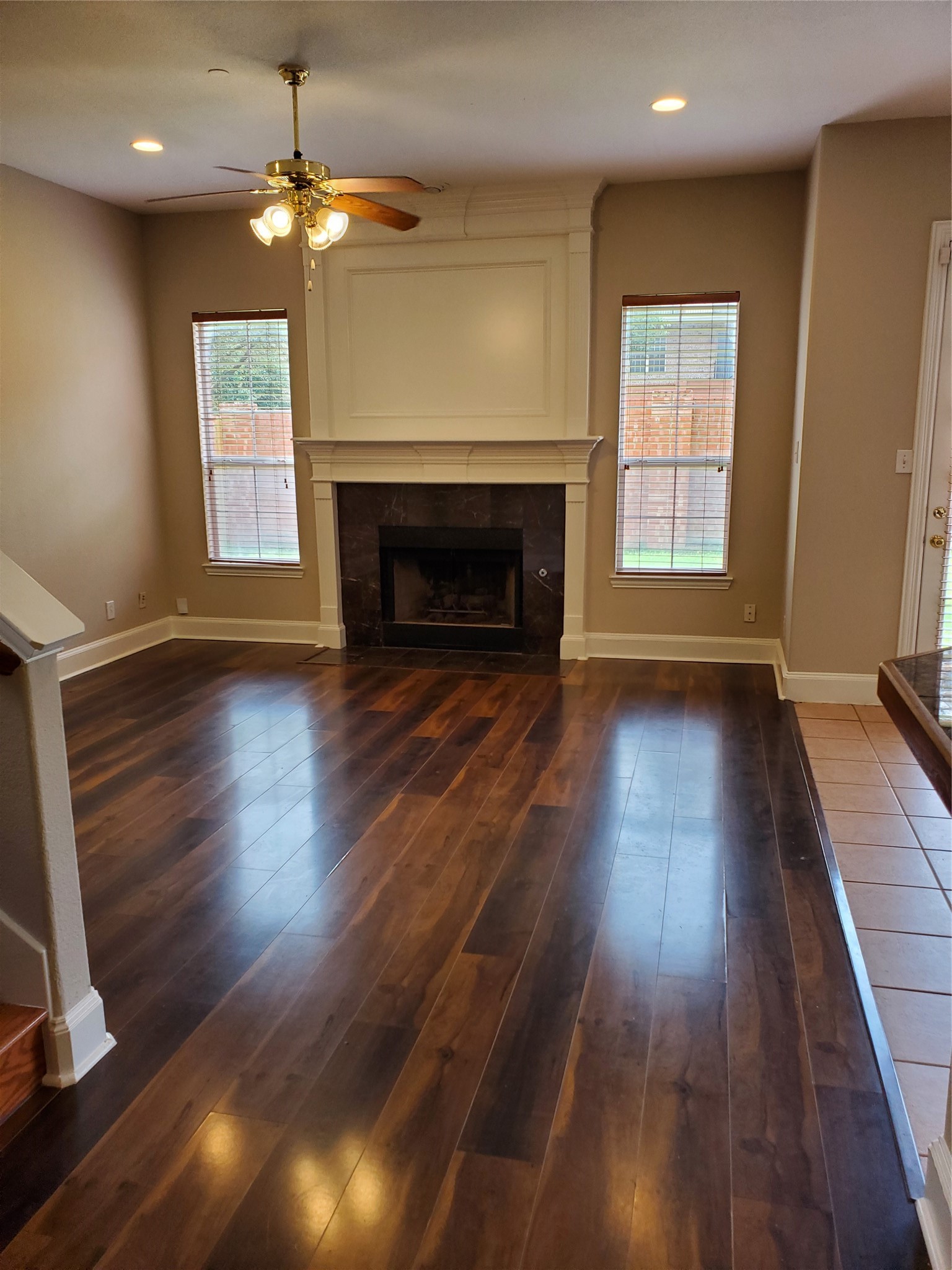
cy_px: 635
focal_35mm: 26
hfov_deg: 53.1
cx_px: 476
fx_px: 953
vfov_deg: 67.3
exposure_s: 1/120
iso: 160
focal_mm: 4.3
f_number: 2.4
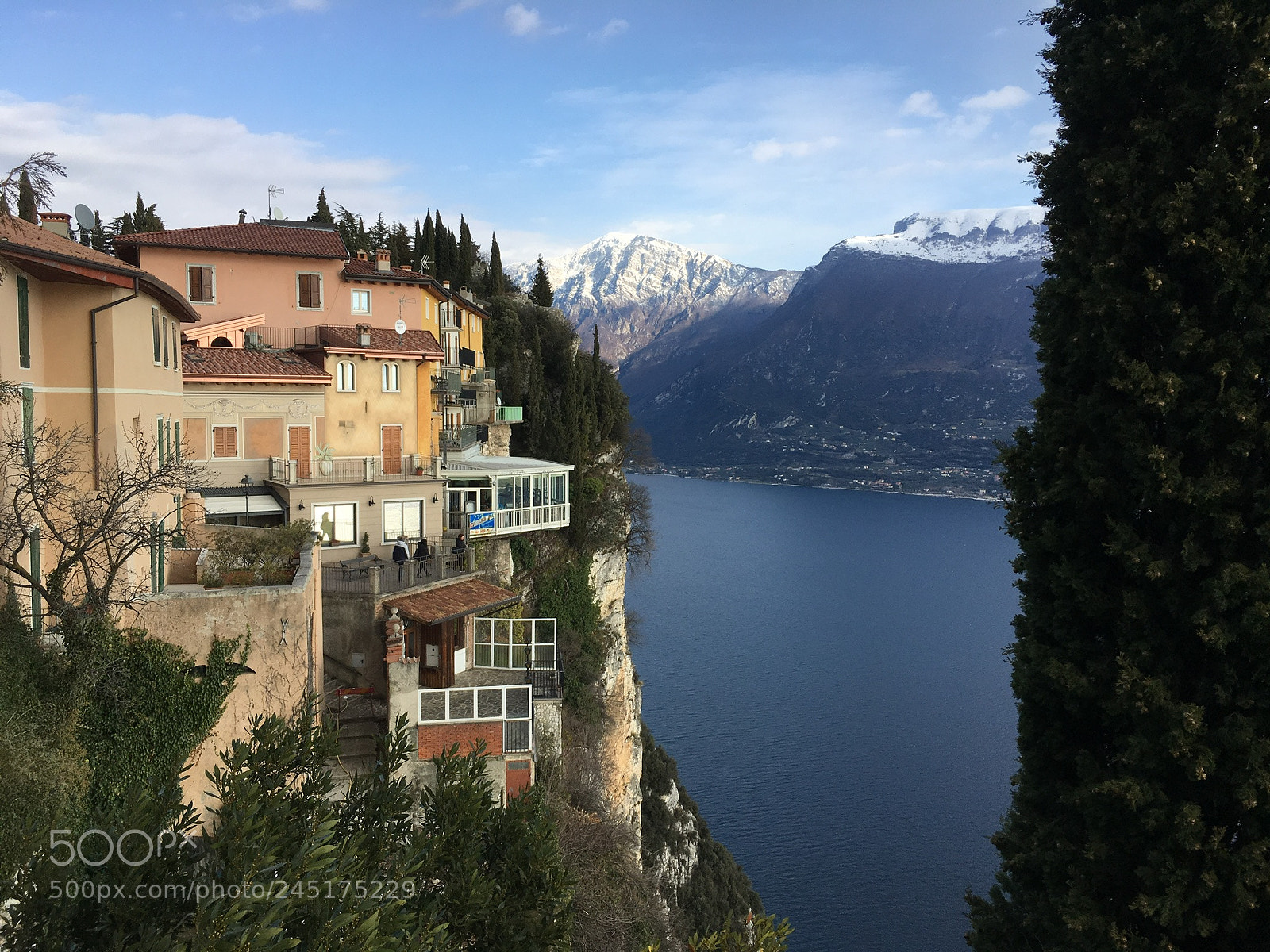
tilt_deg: -5.5
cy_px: 476
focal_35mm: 29
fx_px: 1064
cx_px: 635
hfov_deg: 61.7
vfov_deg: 48.2
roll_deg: -0.3
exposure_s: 1/962
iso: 25
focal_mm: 4.15
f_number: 2.2
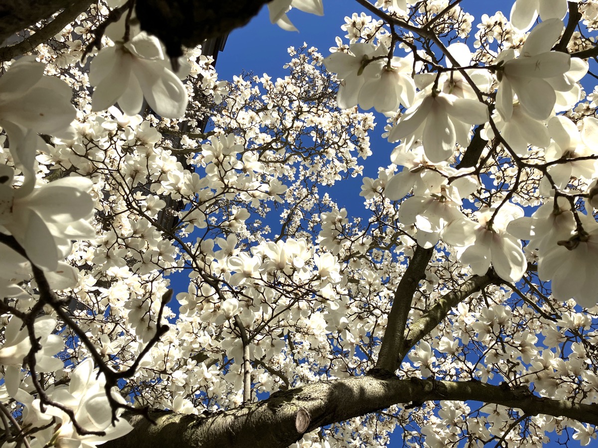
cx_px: 299
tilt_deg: +72.8
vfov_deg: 49.7
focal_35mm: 28
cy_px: 224
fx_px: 484
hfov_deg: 63.4
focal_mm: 3.99
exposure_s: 1/2315
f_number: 1.8
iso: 32
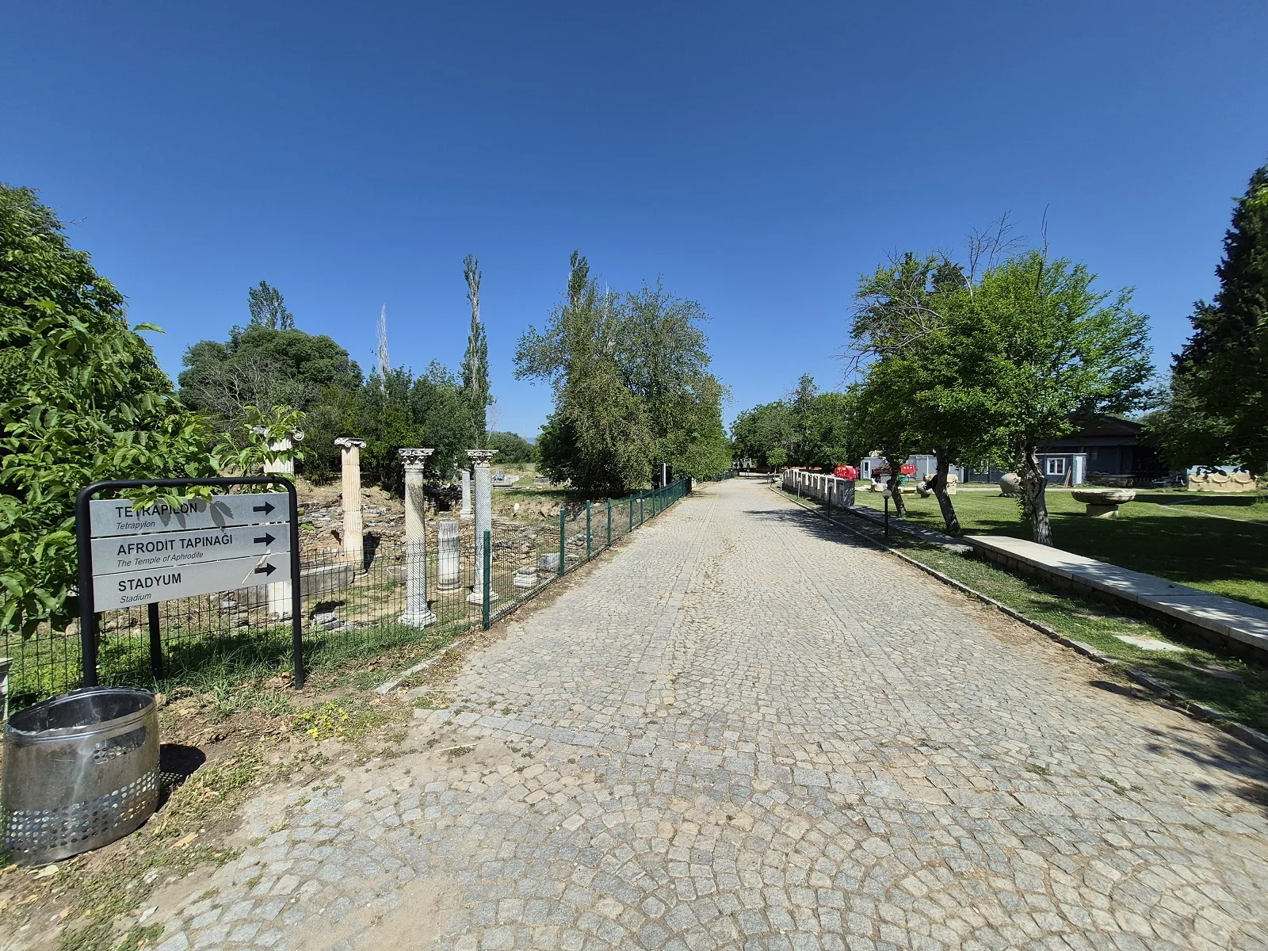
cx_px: 634
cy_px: 476
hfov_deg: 106.2
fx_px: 476
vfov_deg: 89.9
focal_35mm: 13
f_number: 2.2
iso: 40
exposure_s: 1/2128
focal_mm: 1.74
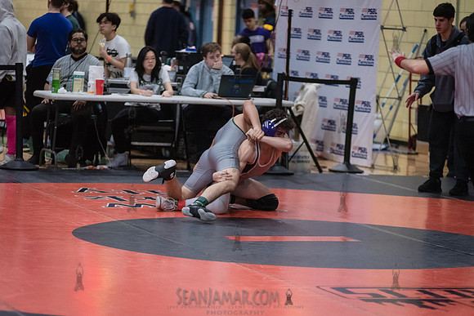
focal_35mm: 155
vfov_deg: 8.9
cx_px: 237
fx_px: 2041
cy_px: 158
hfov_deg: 13.2
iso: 8000
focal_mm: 155
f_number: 3.5
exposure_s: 1/640
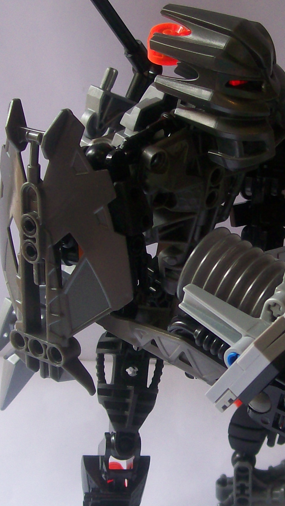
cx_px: 200
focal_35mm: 75
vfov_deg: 28.2
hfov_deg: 16.1
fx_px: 1007
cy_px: 285
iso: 80
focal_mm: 6
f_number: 2.7
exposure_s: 1/69.1
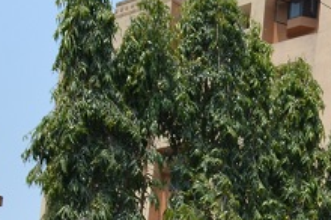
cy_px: 289
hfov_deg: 14.7
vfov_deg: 10.8
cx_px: 585
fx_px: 1129
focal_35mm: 123
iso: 100
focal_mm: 18
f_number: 7.1
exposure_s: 1/200
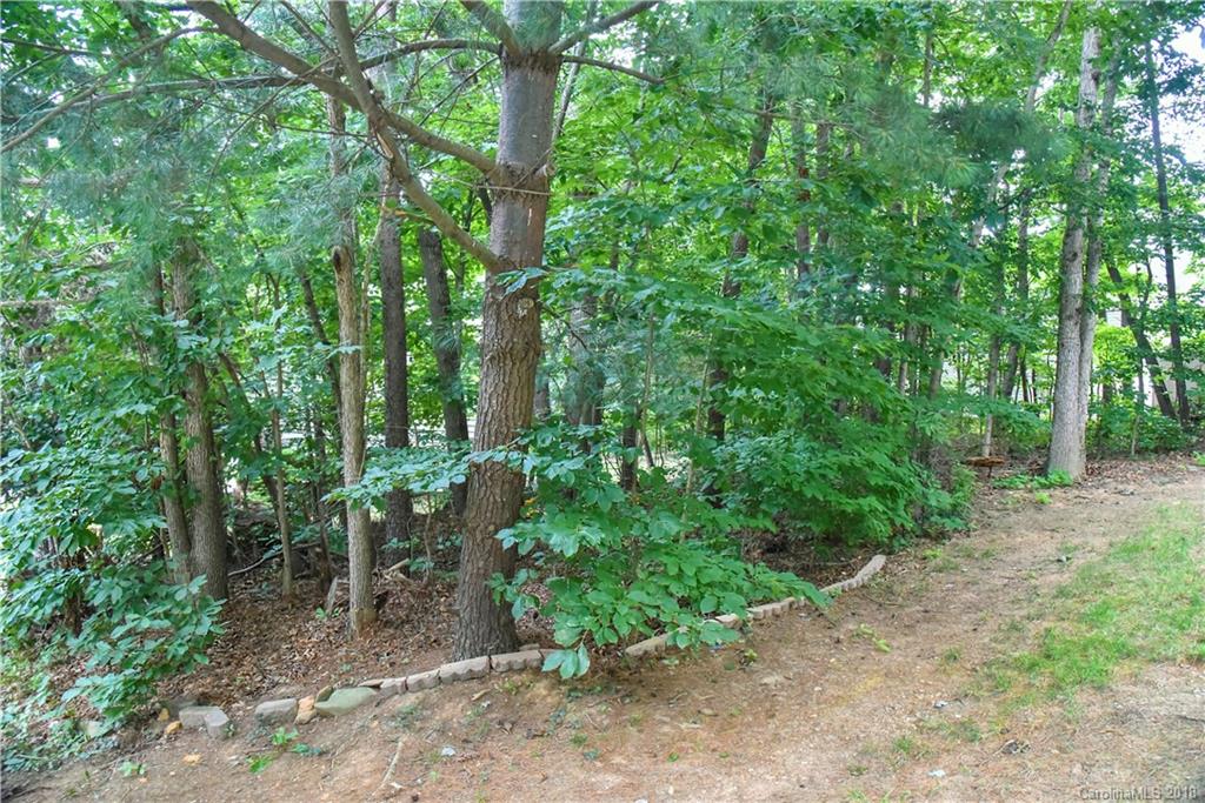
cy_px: 402
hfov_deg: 73.7
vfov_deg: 53.1
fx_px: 803
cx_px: 602
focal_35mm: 24
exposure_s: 1/50
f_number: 7.1
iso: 4000
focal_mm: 24
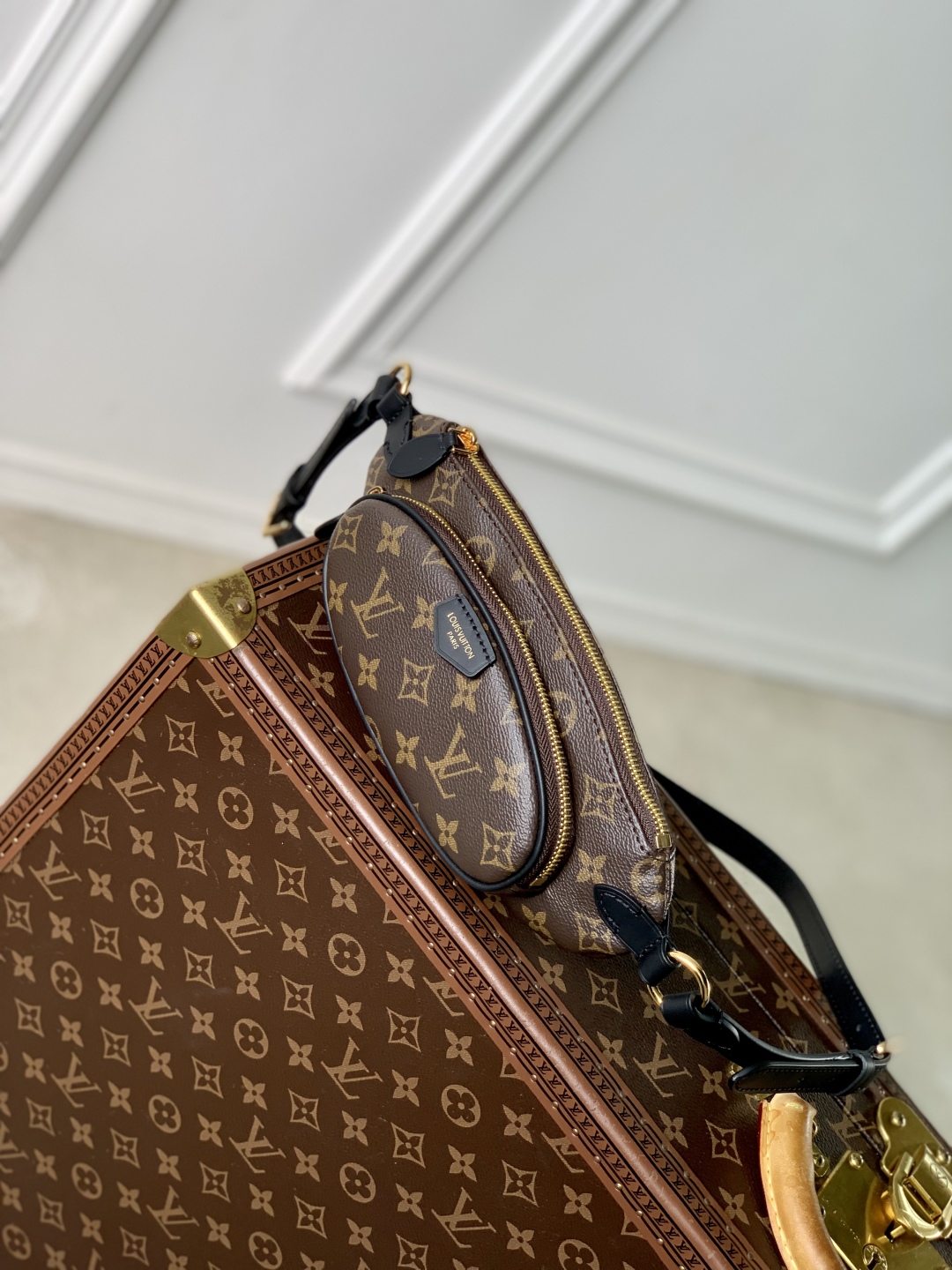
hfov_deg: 28.0
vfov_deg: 36.8
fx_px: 1907
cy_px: 635
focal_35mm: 52
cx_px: 476
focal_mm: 6
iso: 16
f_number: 2.4
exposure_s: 1/122
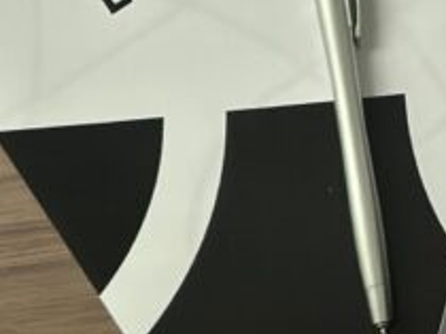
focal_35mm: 183
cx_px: 782
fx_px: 2355
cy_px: -149
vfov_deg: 8.0
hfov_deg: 10.2
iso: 160
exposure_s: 1/60
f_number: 1.78
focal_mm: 6.86
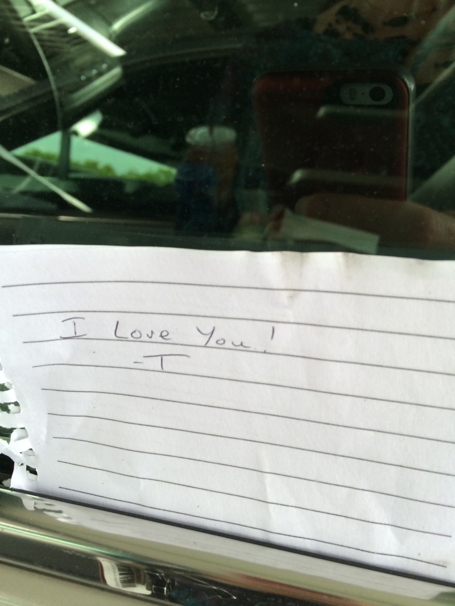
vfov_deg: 61.6
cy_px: 303
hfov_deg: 48.2
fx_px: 508
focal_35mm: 29
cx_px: 228
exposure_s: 1/60
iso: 50
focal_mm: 4.15
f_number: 2.2
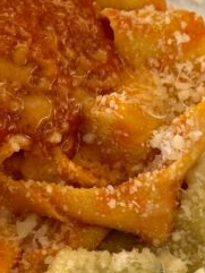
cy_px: 178
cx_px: 79
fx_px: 805
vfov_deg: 19.2
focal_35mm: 102
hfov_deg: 14.5
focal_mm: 6.76
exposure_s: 1/50
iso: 400
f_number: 1.78
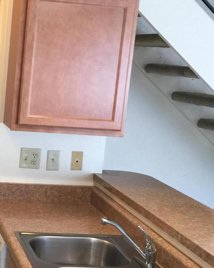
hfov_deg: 20.9
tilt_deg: -8.9
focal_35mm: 70
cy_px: 147
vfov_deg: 27.1
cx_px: -14
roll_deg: -4.3
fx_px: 554
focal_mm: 4.15
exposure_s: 1/15
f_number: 2.2
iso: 32
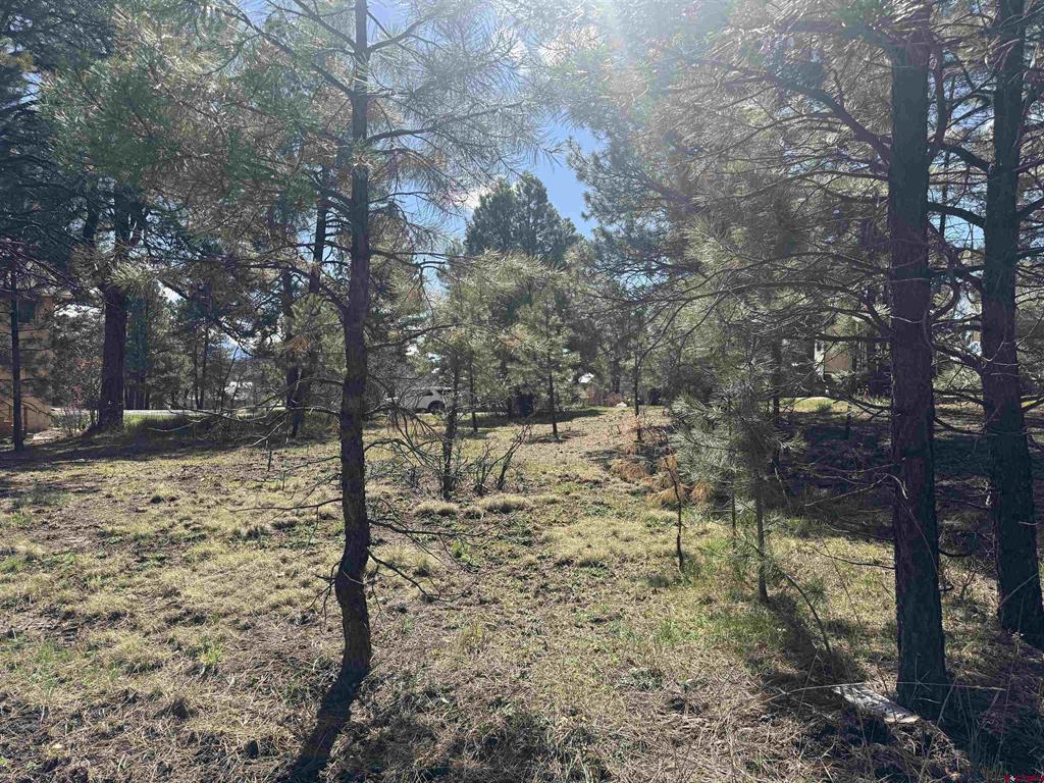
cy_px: 392
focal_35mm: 24
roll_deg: -1.6
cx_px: 522
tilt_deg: +0.7
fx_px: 724
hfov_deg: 71.6
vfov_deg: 56.8
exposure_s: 1/2525
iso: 80
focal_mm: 6.76
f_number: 1.78
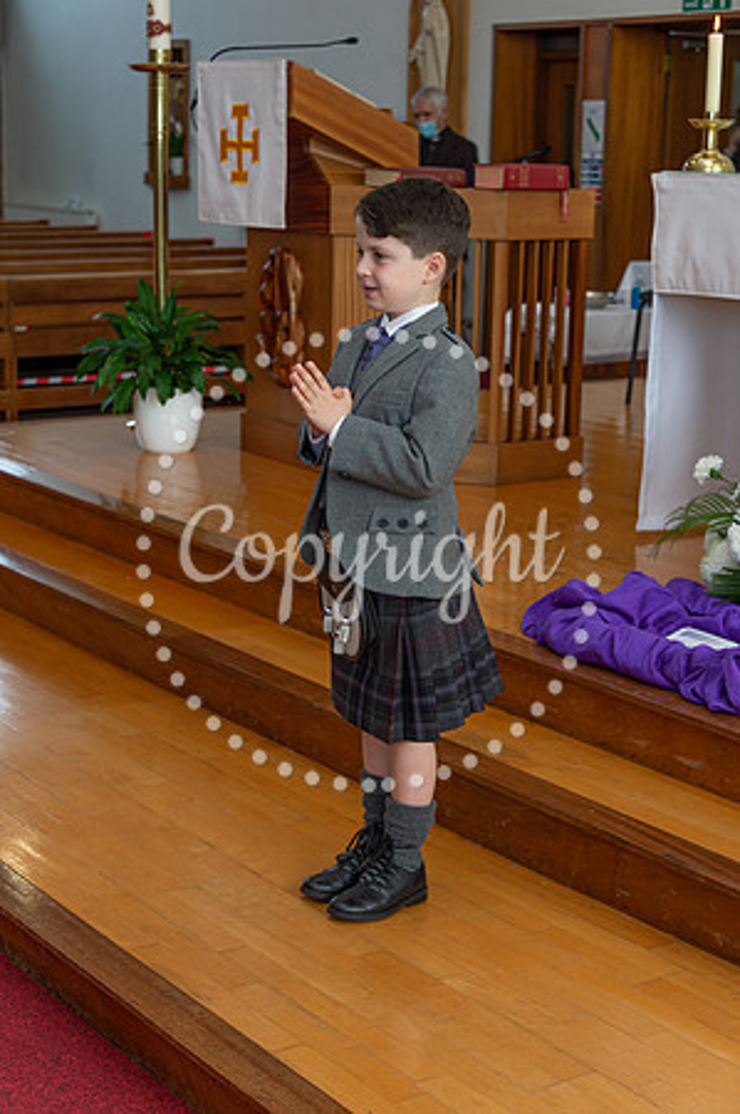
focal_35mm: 62
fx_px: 1916
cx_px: 370
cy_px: 557
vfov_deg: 32.4
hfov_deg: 21.9
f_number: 5.6
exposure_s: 1/60
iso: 200
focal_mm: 62
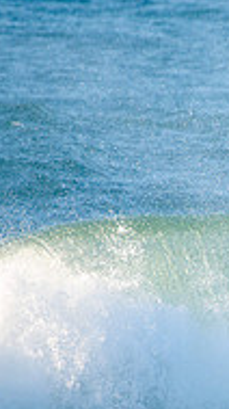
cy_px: 401
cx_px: 503
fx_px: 17408
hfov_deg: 0.8
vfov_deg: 1.3
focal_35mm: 1609
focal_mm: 500
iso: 400
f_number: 5.6
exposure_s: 1/1600
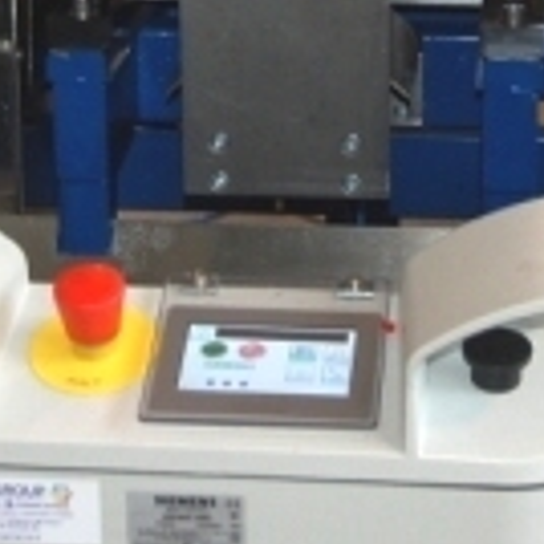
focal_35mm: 128
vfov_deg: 13.4
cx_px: 244
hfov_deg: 13.6
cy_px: -49
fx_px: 2276
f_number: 4.2
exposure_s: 1/60
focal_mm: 30
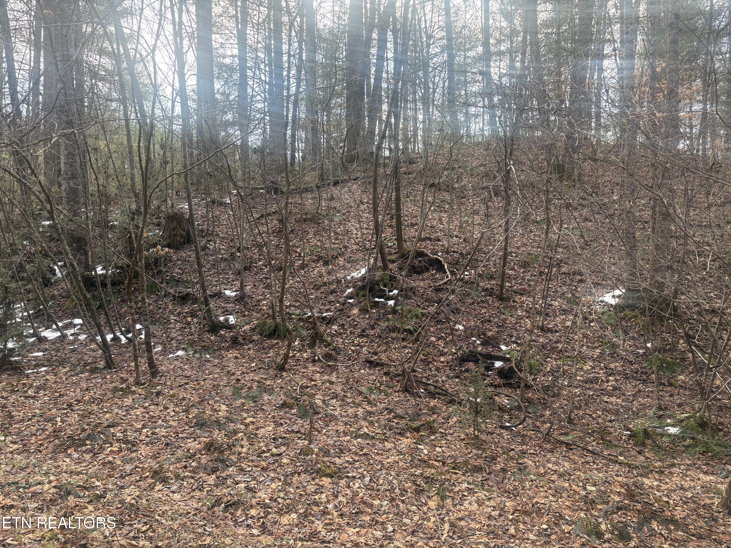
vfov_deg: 53.1
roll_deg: +0.3
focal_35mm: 26
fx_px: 549
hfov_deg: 67.3
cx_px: 366
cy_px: 274
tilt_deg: +0.4
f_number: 1.6
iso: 64
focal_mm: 5.96
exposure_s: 1/367
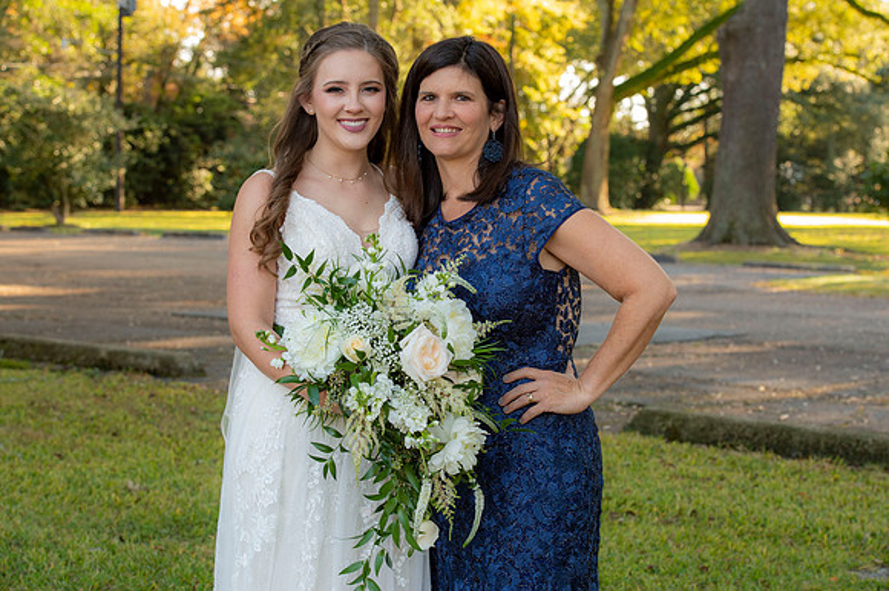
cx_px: 444
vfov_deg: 19.4
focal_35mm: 70
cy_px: 296
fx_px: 1728
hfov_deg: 28.9
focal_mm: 70
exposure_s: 1/250
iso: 1250
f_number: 6.3
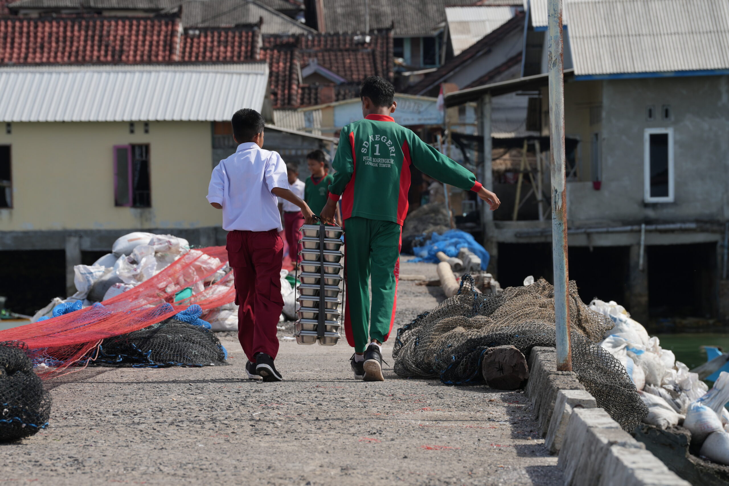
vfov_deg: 7.2
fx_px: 3868
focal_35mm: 191
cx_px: 364
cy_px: 243
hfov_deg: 10.8
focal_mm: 191
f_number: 10
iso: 160
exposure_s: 1/320
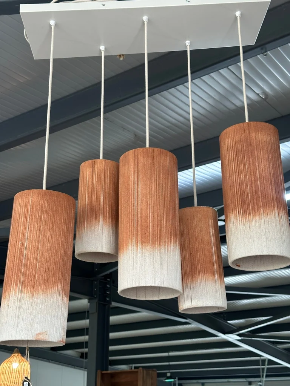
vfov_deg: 39.7
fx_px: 536
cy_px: 193
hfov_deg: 30.3
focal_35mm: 48
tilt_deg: +23.2
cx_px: 145
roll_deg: +0.2
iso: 200
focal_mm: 6.9
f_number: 1.8
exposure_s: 1/33
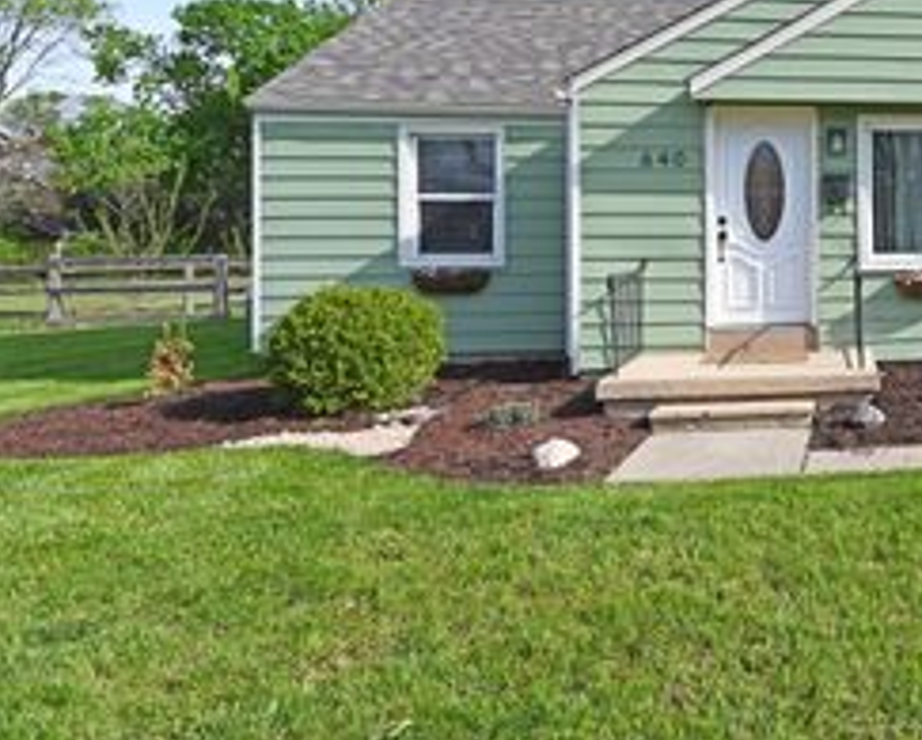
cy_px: 222
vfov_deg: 51.8
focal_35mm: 27
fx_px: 738
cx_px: 933
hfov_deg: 50.8
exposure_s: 1/400
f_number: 7.1
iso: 100
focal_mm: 14
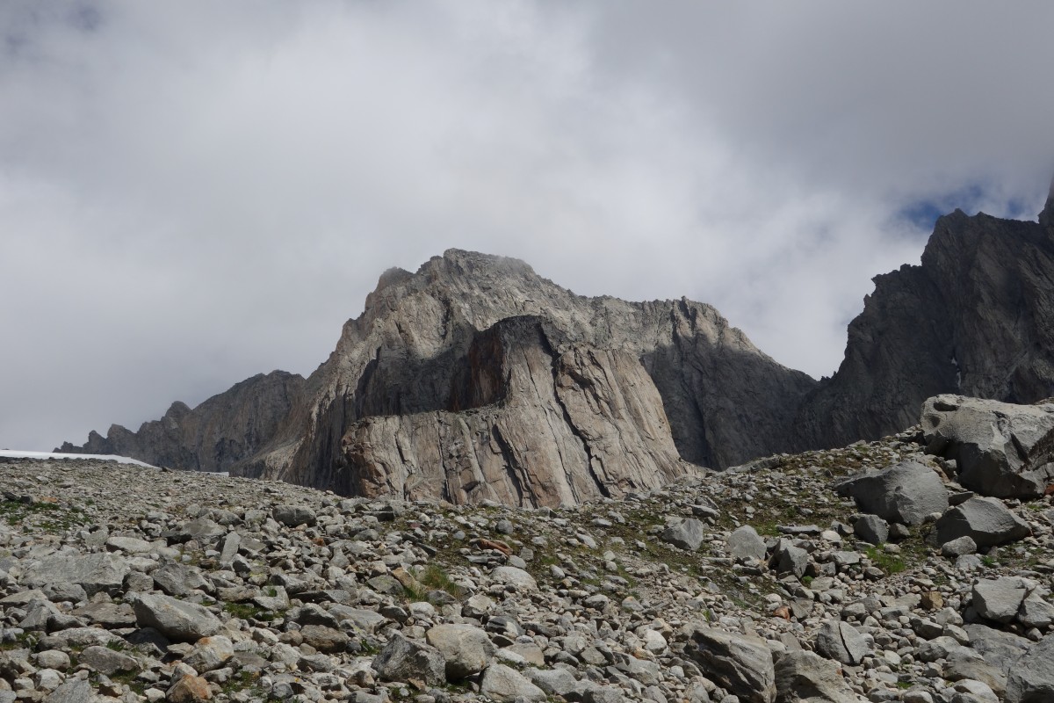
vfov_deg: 29.2
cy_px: 352
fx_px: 1347
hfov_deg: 42.7
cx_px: 527
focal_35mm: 46
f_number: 7.1
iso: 125
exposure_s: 1/800
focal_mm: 16.99
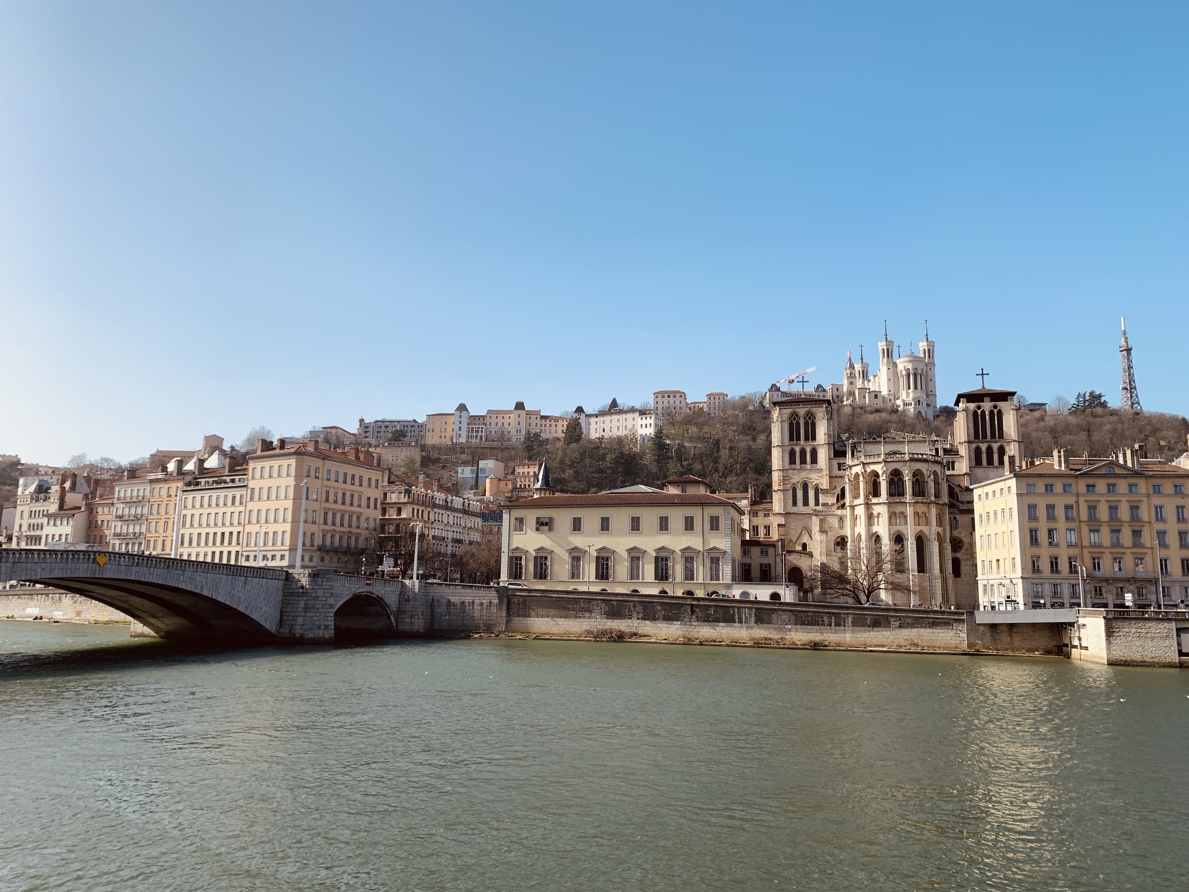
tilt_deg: +8.7
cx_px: 594
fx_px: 893
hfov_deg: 67.3
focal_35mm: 26
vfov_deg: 53.1
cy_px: 446
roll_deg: -0.4
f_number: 1.8
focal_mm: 4.25
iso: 25
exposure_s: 1/2481
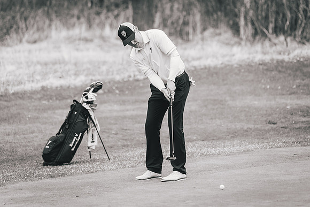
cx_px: 170
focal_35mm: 195
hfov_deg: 10.6
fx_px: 1676
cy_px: 103
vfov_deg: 7.1
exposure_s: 1/4000
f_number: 2.8
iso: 640
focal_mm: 150
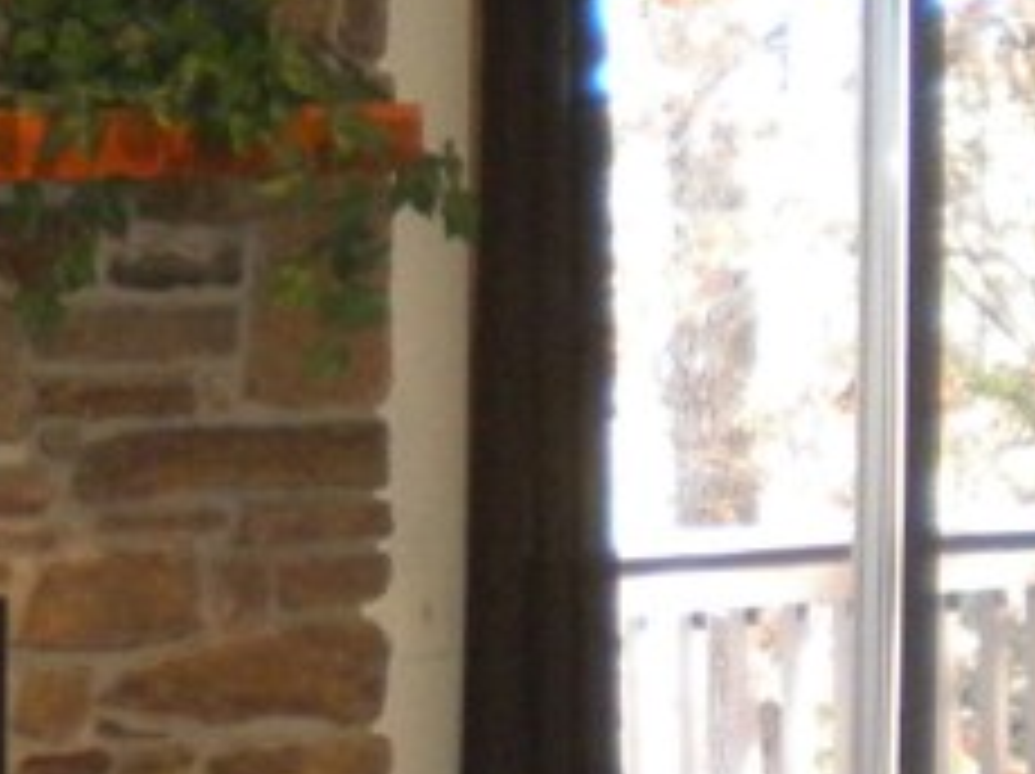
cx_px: -706
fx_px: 4659
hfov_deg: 11.9
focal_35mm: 156
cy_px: 594
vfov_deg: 9.5
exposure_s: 1/65.4
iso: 371
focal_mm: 6.3
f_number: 3.1
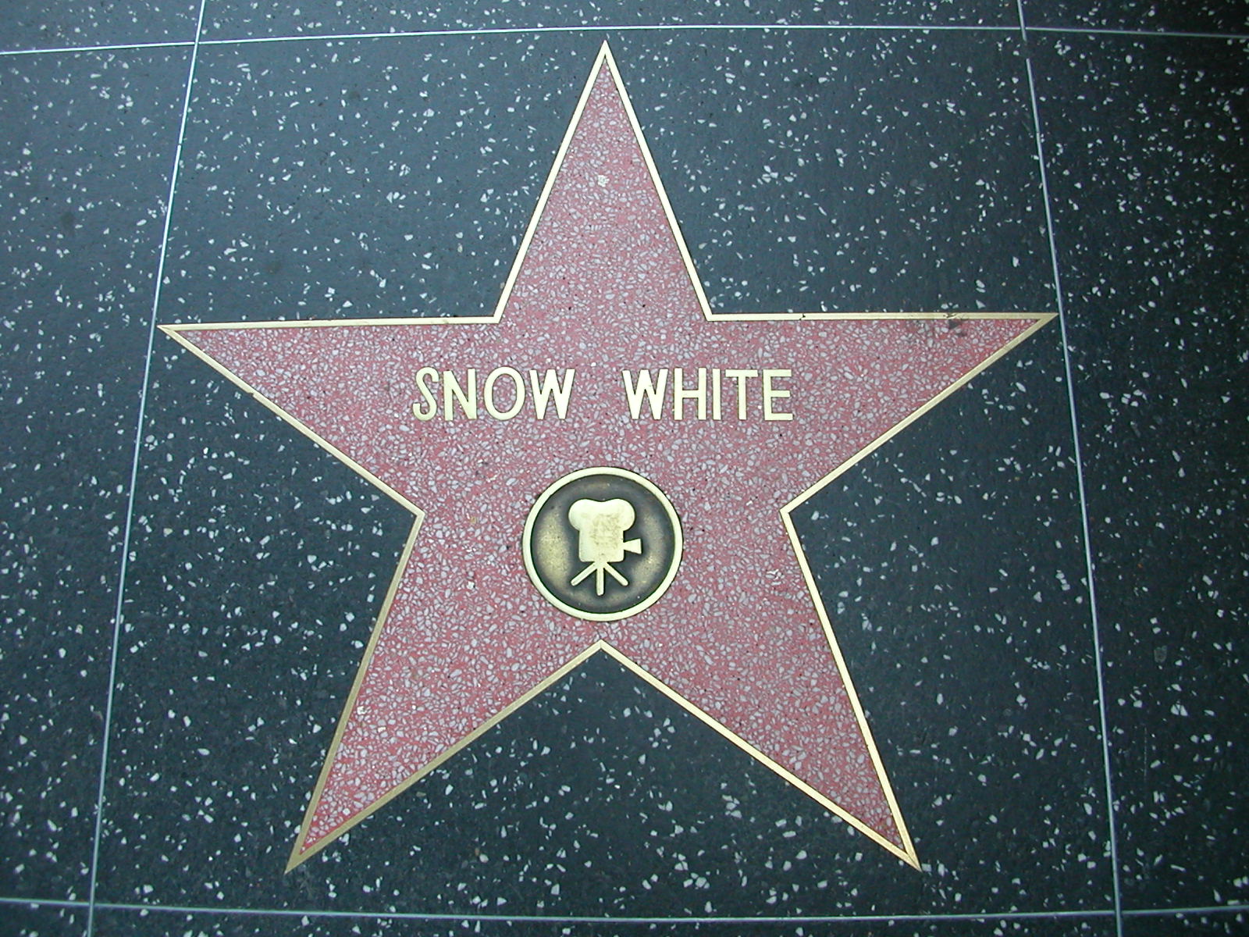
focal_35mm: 37
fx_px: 1335
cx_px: 624
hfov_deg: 50.1
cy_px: 468
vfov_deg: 38.7
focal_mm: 5.6
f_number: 2.7
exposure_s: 1/168
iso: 100
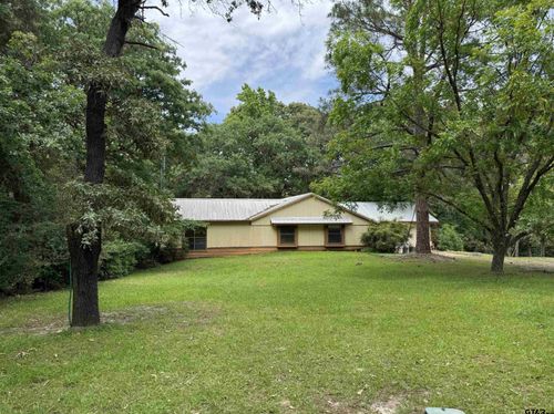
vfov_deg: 56.7
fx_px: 384
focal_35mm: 24
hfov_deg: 71.6
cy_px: 207
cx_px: 277
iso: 80
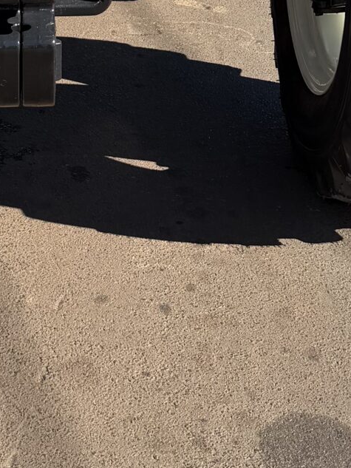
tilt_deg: -15.9
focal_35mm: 97
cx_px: 43
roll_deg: -4.1
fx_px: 1311
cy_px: -108
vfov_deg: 19.0
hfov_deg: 15.1
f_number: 1.78
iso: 80
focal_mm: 6.76
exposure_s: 1/2801
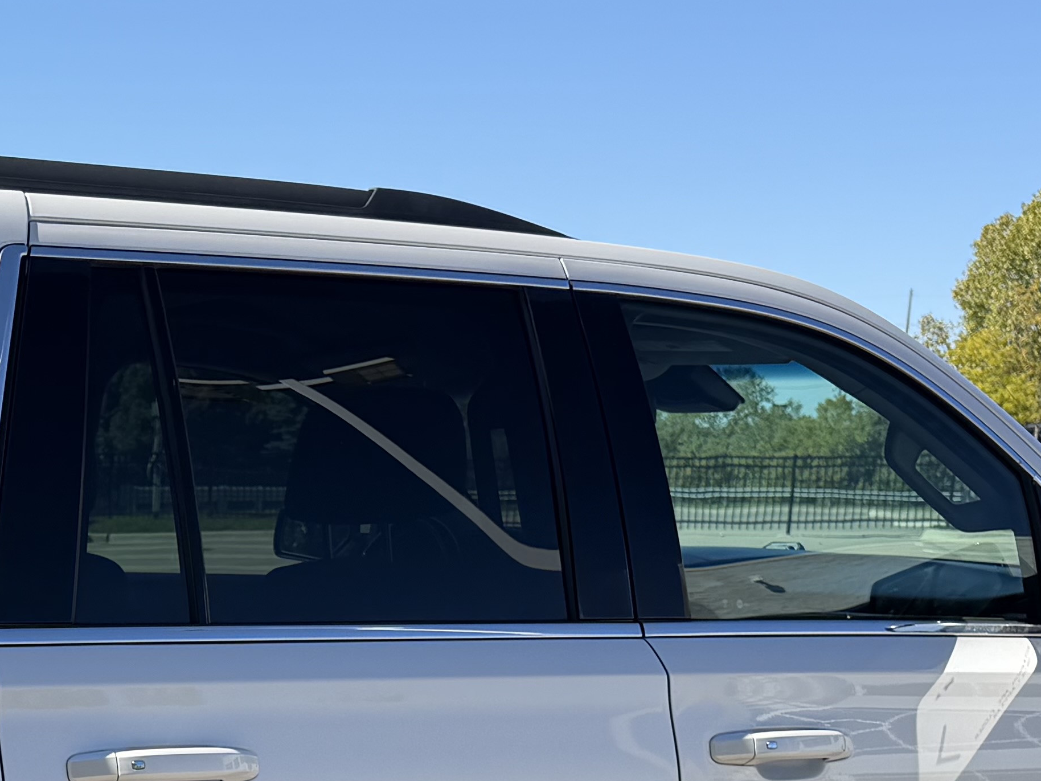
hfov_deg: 24.9
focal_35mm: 75
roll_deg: -2.0
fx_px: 2255
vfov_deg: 18.5
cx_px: 39
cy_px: 968
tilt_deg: -13.1
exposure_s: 1/2703
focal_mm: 6.76
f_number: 1.78
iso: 80
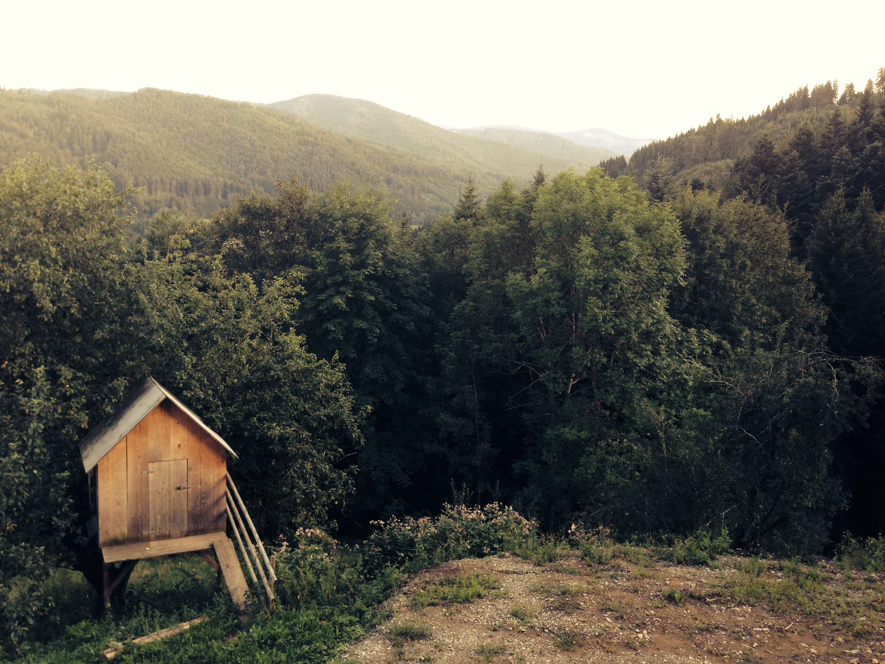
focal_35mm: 33
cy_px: 332
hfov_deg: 55.4
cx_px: 442
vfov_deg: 42.9
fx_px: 844
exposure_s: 1/60
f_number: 2.4
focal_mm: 4.12
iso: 50
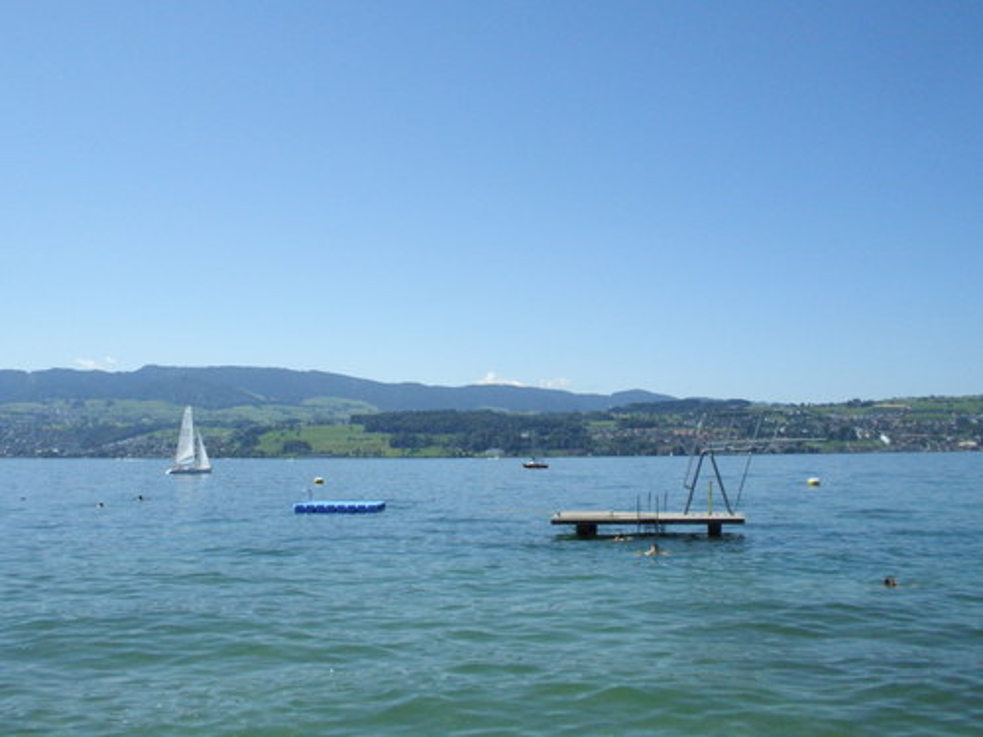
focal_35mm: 37
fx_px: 1051
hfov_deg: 50.1
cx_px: 492
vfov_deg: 38.7
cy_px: 368
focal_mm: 6.6
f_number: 10
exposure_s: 1/500
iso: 250
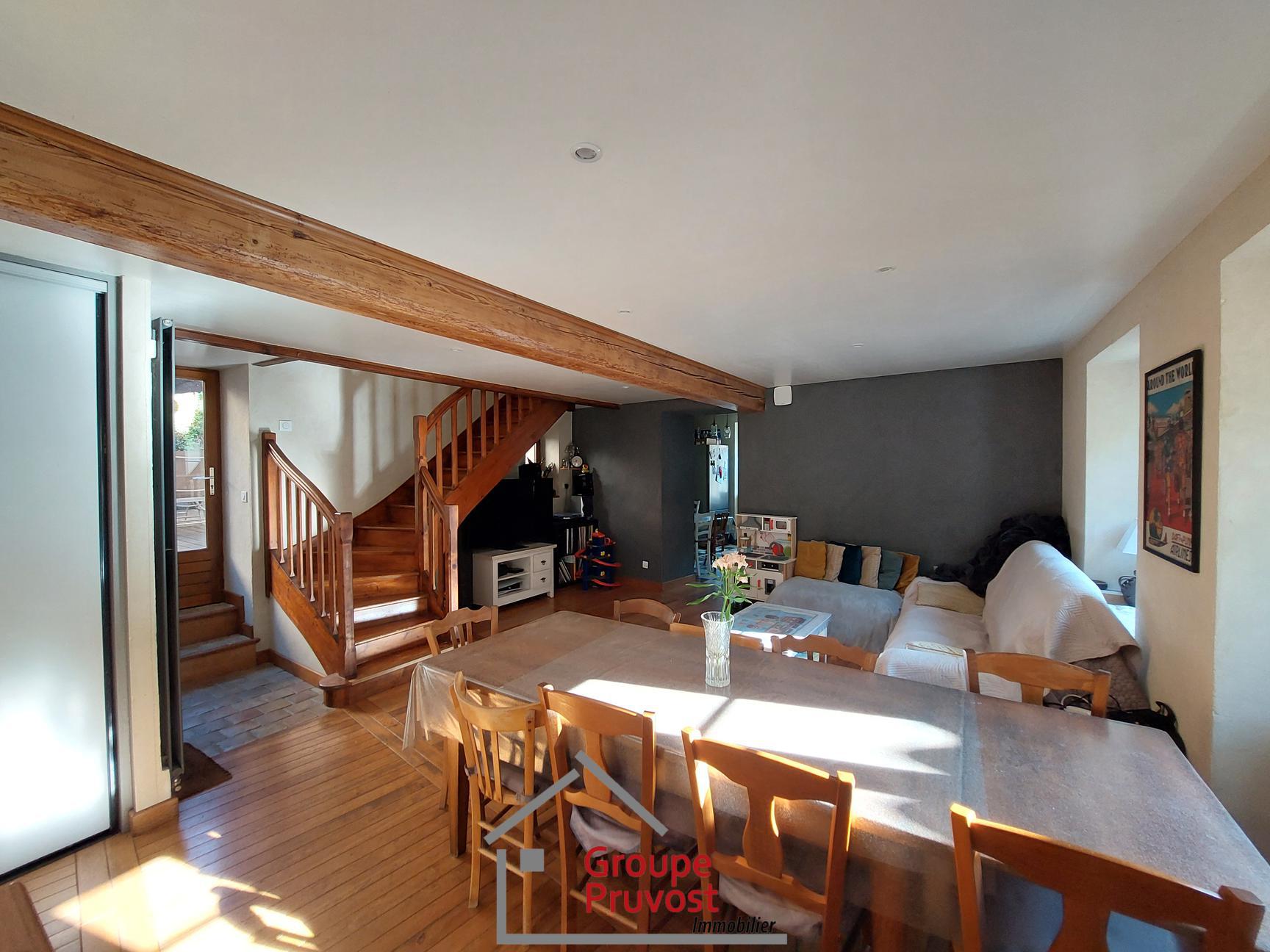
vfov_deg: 89.9
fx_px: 477
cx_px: 635
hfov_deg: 106.2
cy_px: 476
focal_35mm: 13
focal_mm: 1.74
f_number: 2.2
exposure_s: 1/50
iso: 100
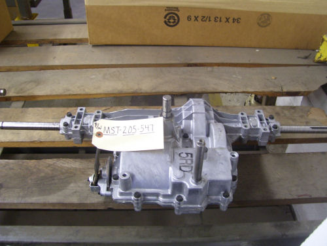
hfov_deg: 51.4
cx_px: 164
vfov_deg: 39.7
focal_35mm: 36
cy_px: 123
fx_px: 340
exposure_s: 1/10
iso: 160
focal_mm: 6
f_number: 2.7
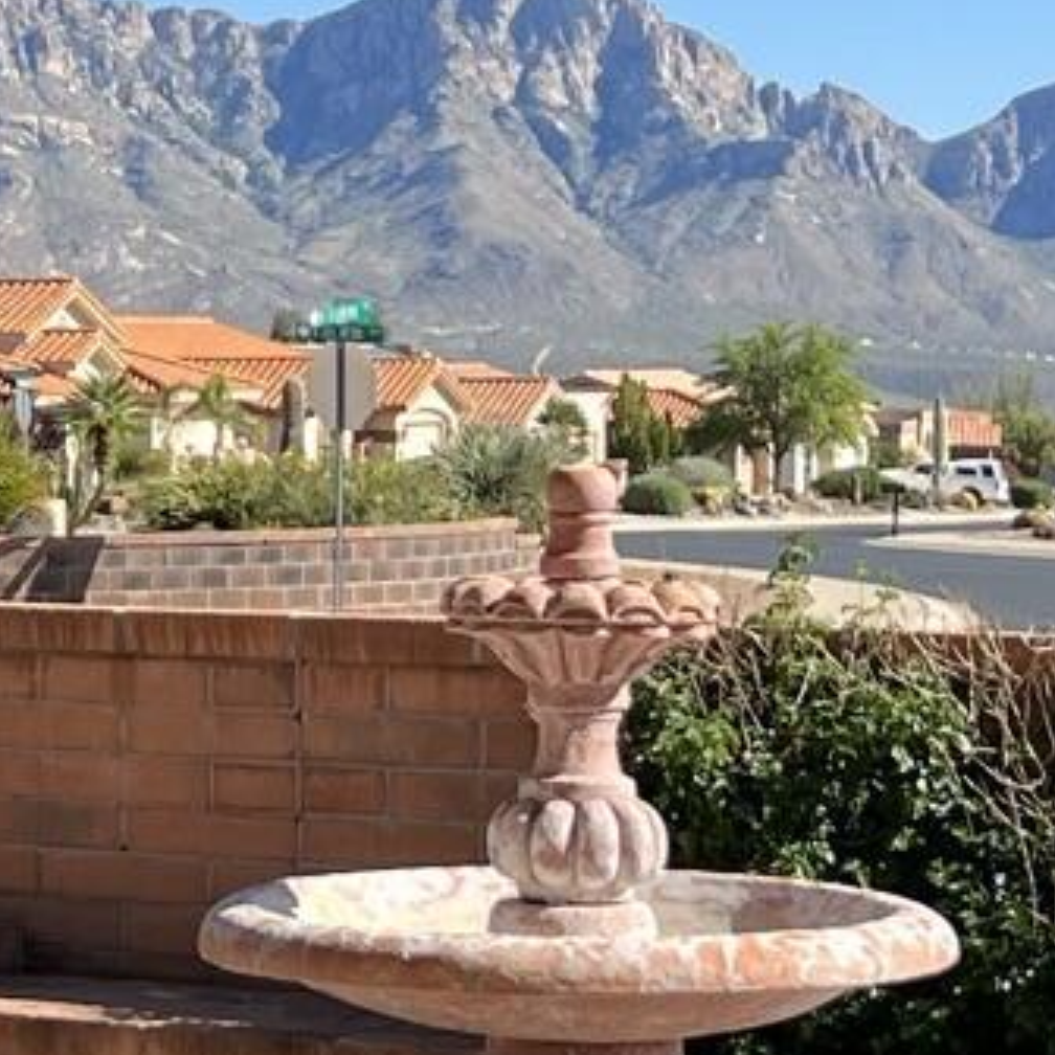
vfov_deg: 12.5
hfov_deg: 12.2
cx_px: -188
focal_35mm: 140
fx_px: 4827
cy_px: 474
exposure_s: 1/3831
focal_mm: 5.7
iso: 50
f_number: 1.5
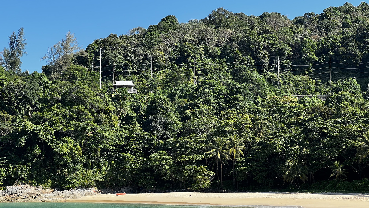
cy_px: 132
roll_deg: +0.3
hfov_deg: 25.3
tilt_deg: +3.4
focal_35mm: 84
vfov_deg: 14.4
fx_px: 822
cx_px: 184
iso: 32
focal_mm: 9
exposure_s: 1/384
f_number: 2.8
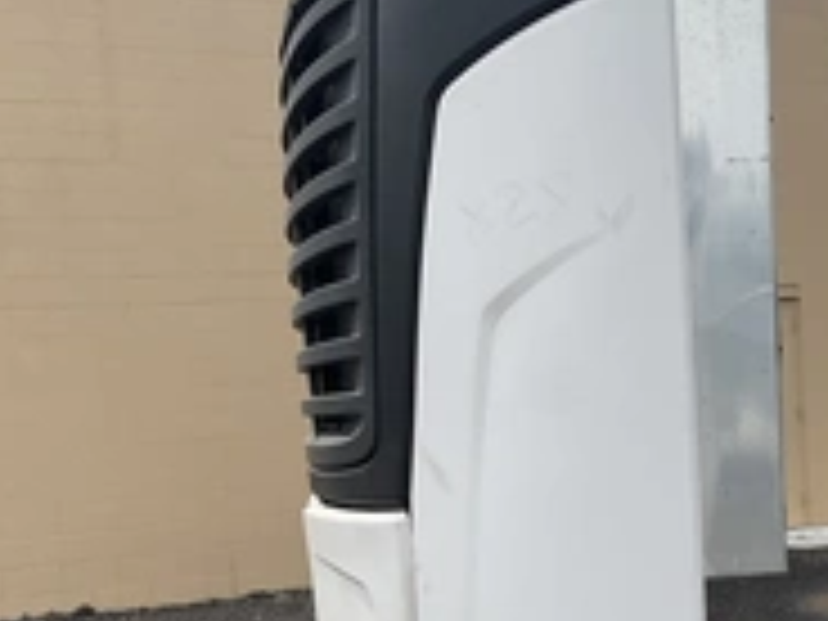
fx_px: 1507
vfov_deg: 23.0
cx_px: 554
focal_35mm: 63
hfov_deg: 30.5
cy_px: 490
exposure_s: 1/1675
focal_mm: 3
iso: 25
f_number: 1.8
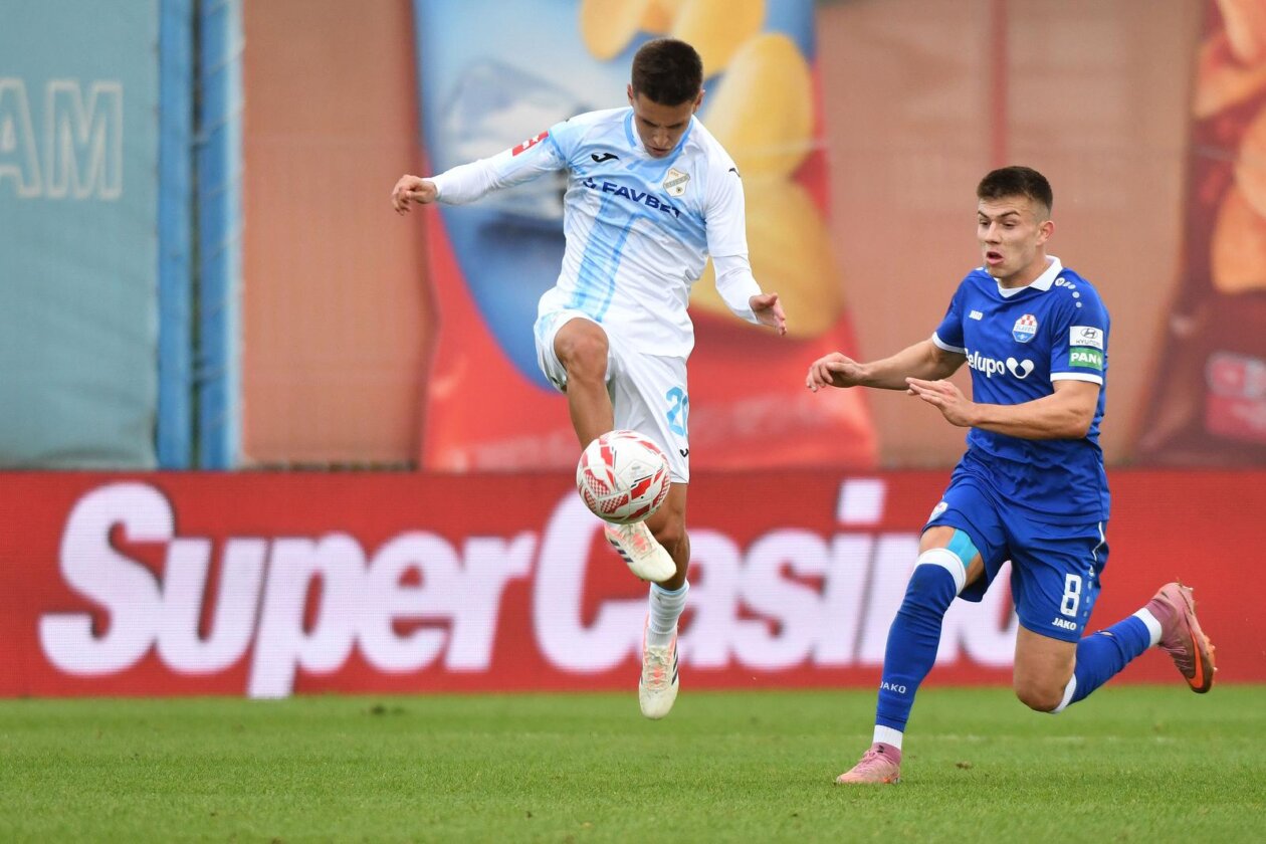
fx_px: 12659
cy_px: 422
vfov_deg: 3.8
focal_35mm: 360
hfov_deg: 5.7
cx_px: 633
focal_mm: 360
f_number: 4
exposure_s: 1/1250
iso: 1000
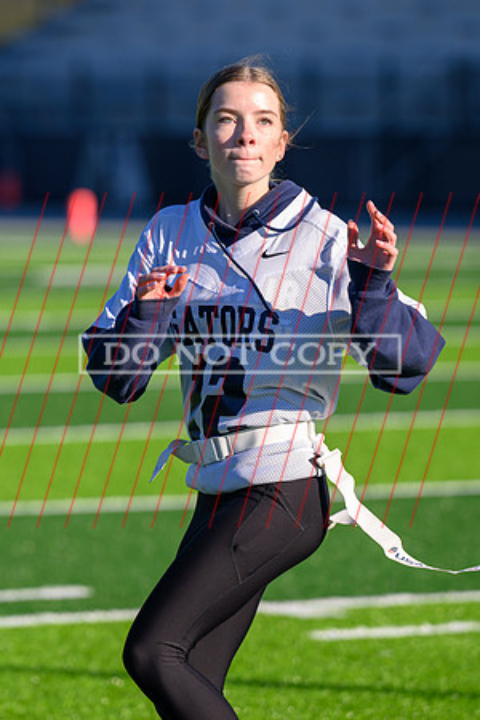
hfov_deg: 4.1
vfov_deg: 6.1
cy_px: 307
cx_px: 182
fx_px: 6723
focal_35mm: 336
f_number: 3.5
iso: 125
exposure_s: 1/1250
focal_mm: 190
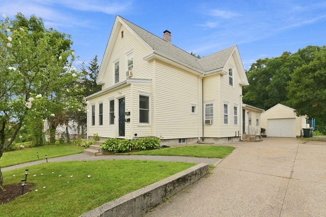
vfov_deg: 73.8
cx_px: 163
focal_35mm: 16
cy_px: 108
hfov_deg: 96.7
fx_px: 145
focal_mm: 16
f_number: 6.3
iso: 400
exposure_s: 1/160
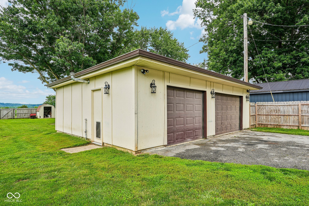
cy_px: 103
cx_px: 154
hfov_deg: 81.2
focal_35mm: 21
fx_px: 180
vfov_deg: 59.5
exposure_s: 1/60
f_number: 8
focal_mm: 21
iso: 100
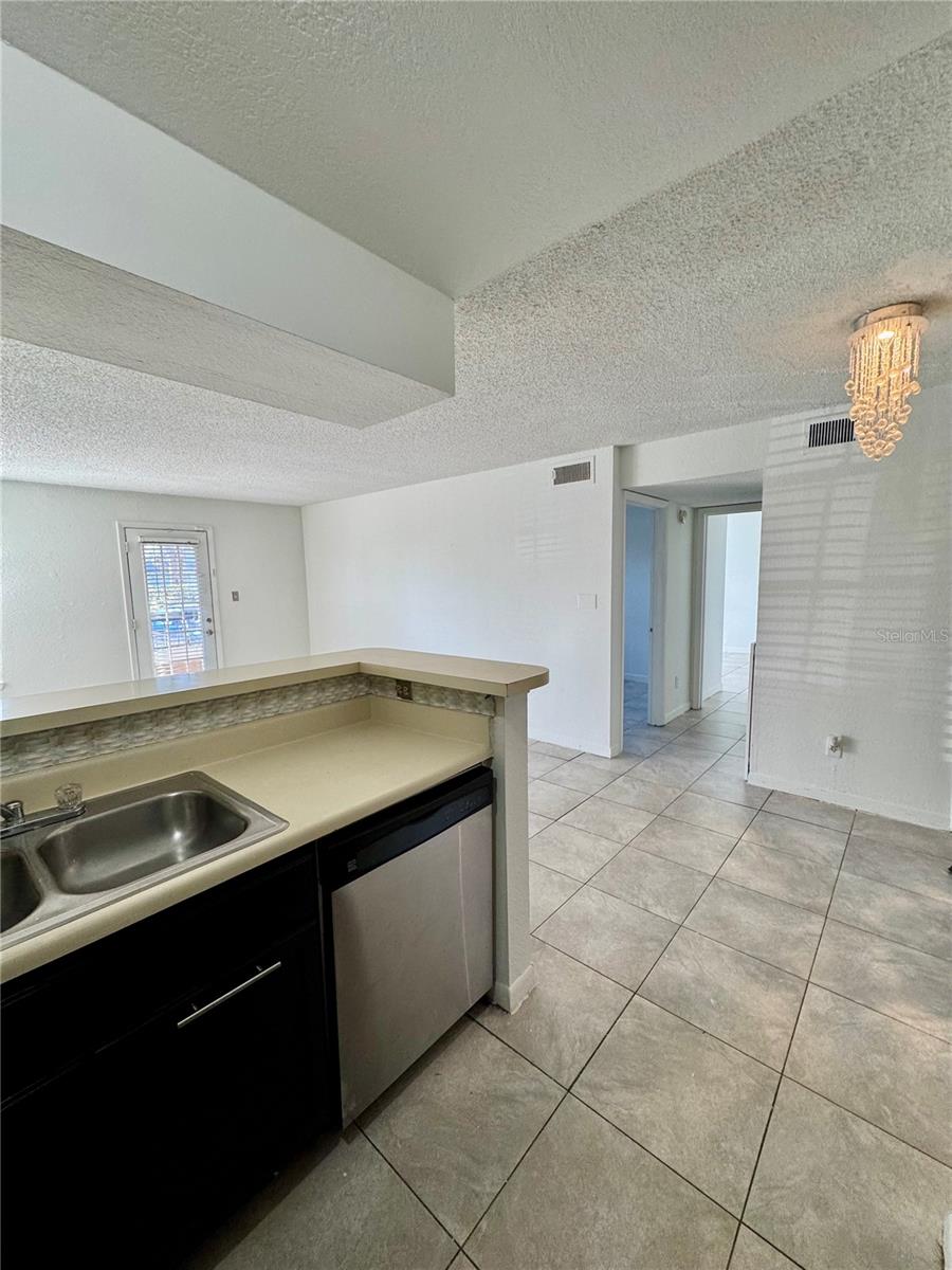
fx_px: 513
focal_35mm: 14
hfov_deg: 85.7
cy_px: 635
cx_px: 476
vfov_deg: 102.1
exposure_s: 1/120
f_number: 2.2
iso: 200
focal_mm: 2.22
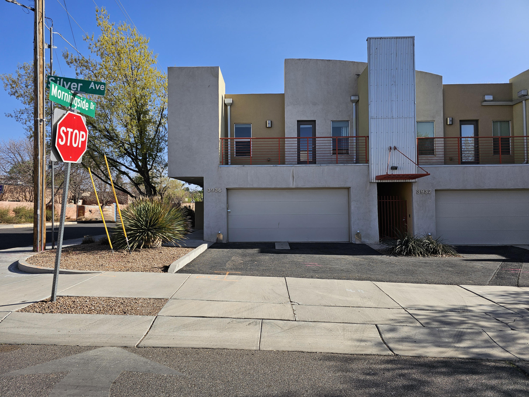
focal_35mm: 23
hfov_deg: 73.9
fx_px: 351
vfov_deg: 58.9
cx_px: 264
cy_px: 198
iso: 10
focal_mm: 6.3
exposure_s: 1/666
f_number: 1.7
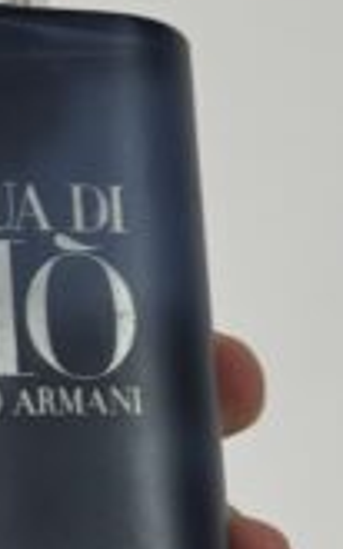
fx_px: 2650
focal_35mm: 177
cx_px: 40
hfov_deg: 7.4
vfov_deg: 11.8
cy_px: 421
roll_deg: -4.2
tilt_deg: -18.0
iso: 80
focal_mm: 6.76
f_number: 1.78
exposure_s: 1/50
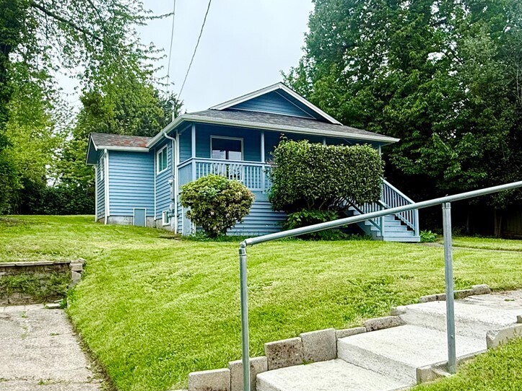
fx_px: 467
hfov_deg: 58.3
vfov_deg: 45.3
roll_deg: +0.7
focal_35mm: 31
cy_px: 222
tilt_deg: +3.2
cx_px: 242
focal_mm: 2.22
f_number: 2.2
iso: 64
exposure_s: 1/751
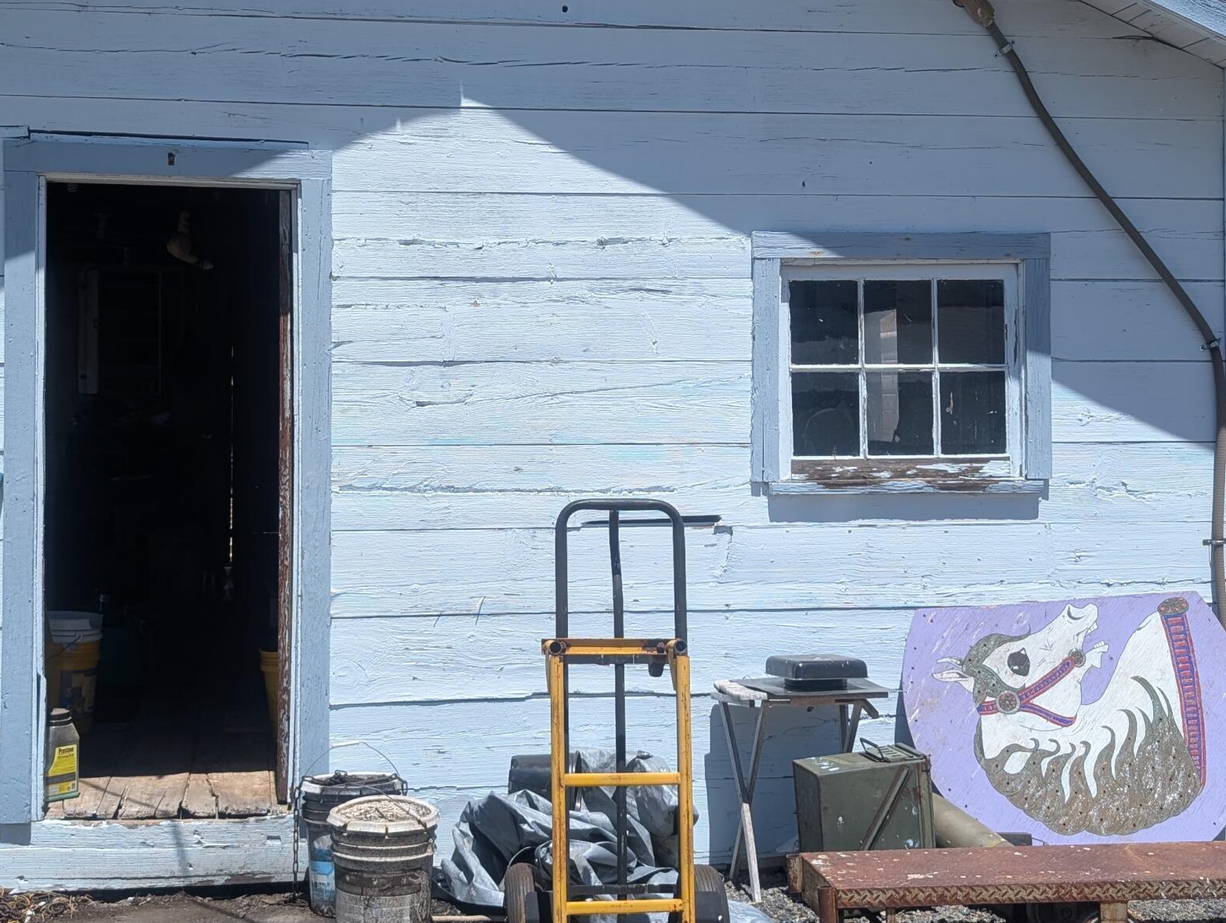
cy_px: 395
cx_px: 420
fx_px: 1631
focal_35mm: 46
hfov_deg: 40.7
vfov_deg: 31.5
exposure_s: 1/1323
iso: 23
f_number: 1.68
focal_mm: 6.9
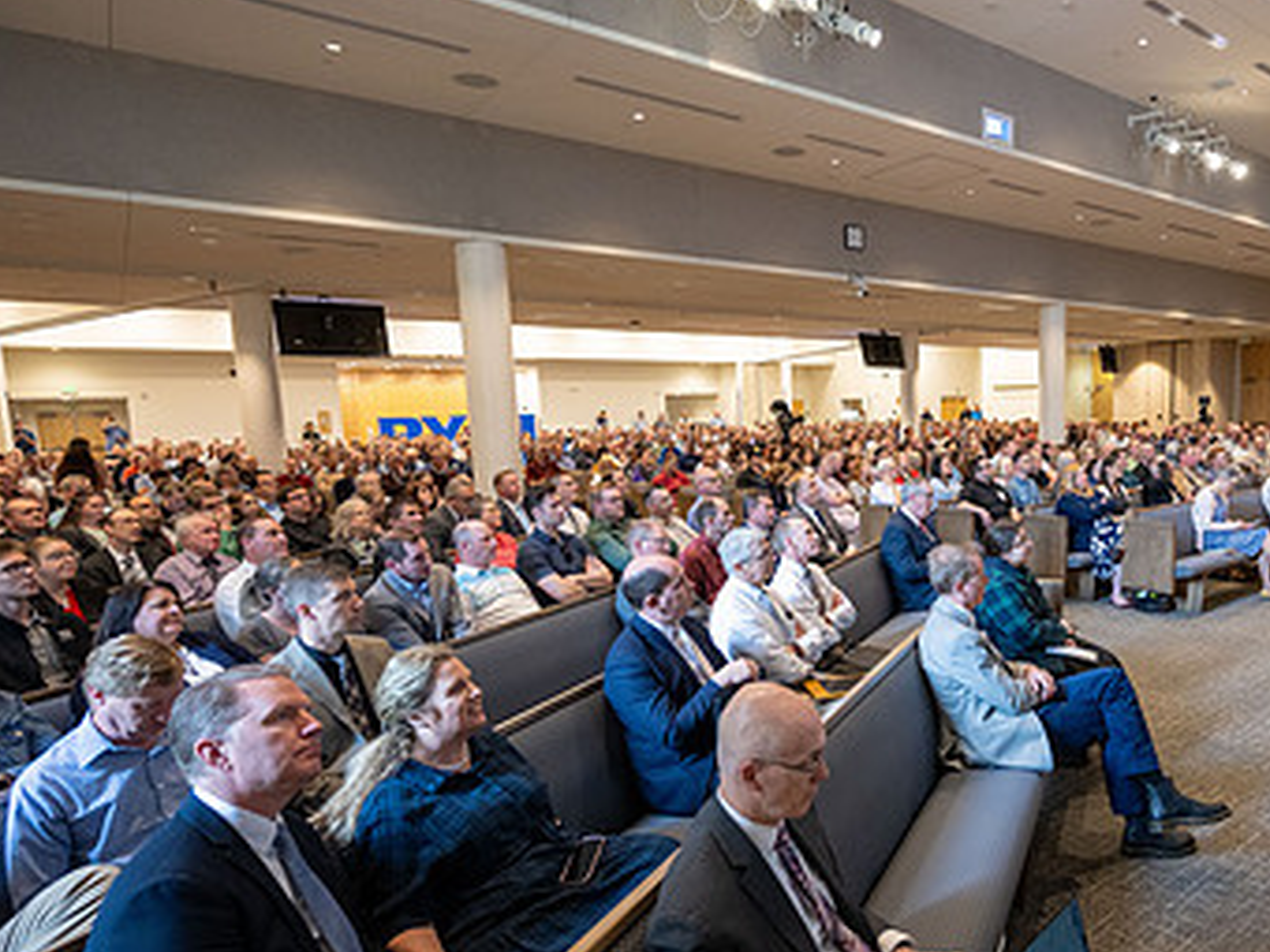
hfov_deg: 70.6
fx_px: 844
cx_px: 896
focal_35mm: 23
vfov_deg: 58.8
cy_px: 517
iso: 1000
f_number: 4
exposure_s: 1/100
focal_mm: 14
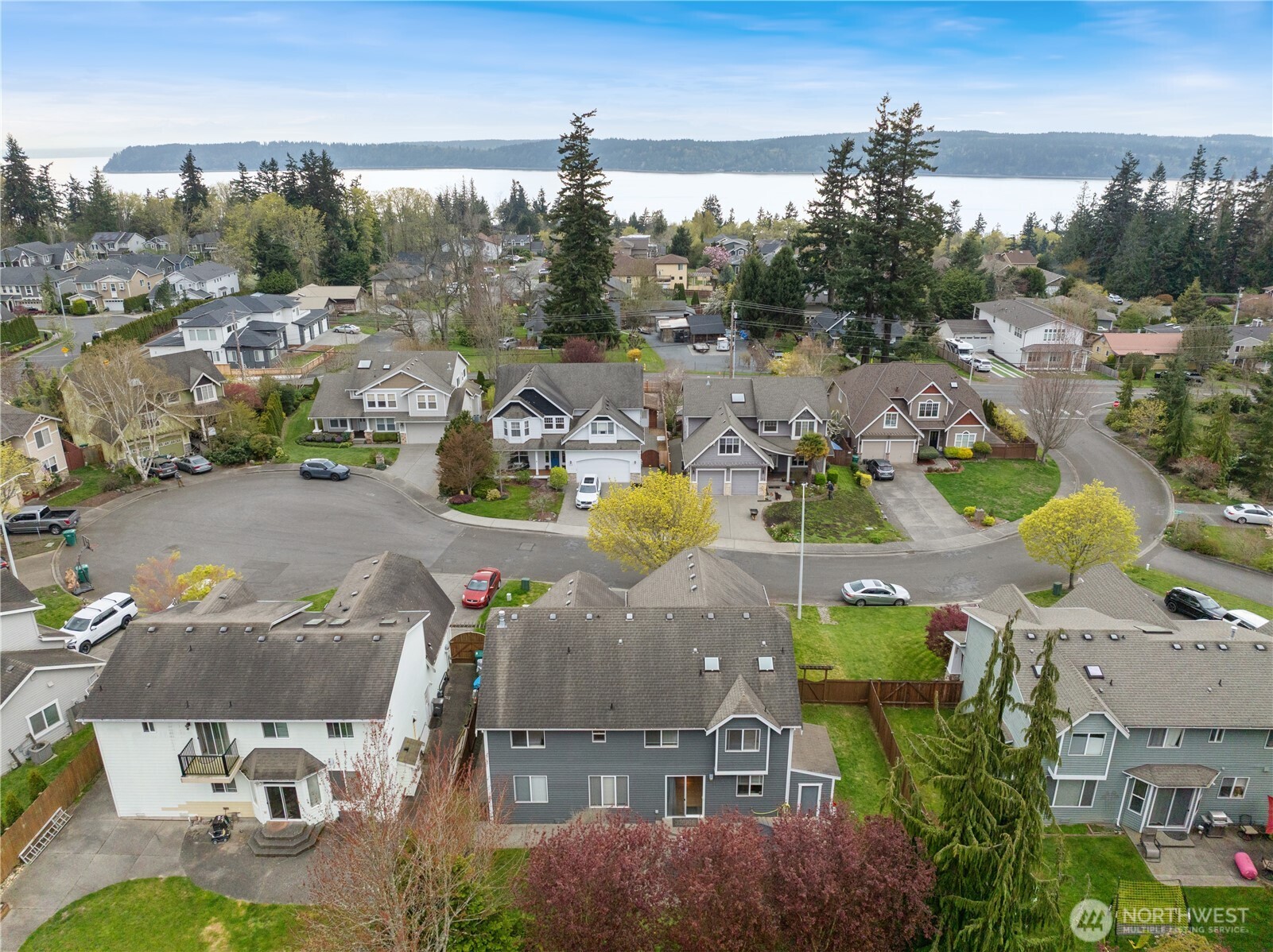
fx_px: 882
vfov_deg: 56.7
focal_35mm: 24
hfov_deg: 71.6
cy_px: 476
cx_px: 636
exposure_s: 1/1600
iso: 420
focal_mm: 12.3
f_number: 2.8
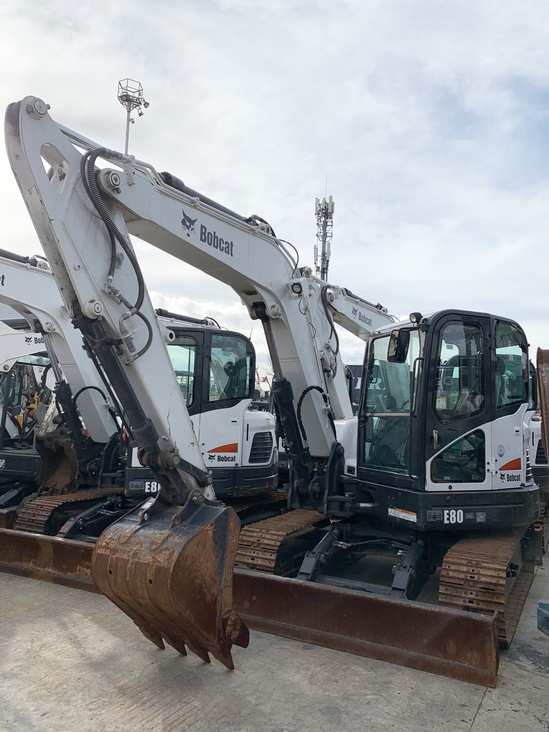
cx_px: 274
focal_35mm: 26
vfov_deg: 67.3
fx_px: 550
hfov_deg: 53.1
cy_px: 366
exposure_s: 1/3185
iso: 25
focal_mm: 4.25
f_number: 1.8
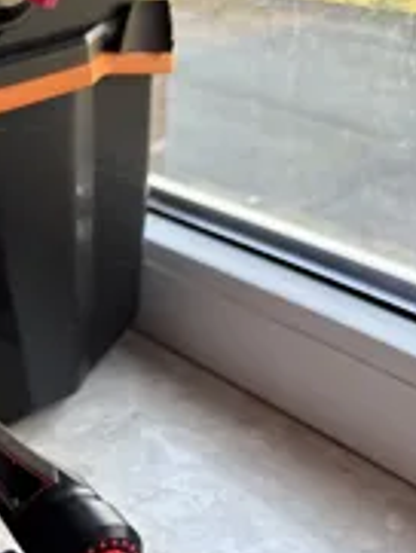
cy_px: 306
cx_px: -37
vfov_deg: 36.1
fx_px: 848
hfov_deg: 25.6
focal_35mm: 53
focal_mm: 6.76
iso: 125
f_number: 1.78
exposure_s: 1/121
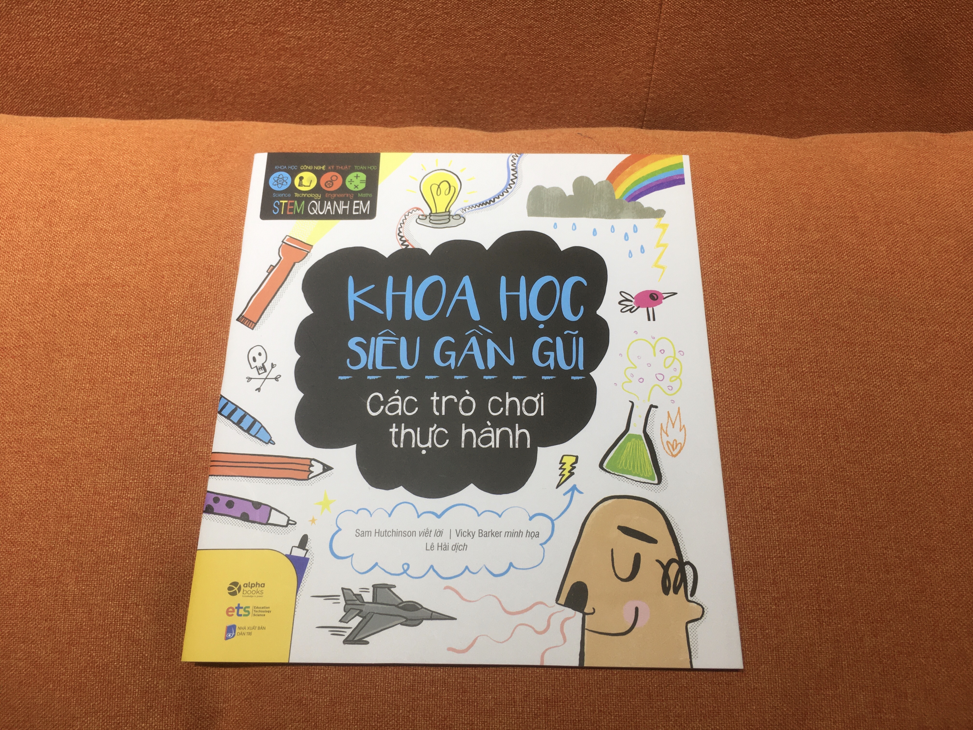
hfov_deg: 61.7
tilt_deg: -63.4
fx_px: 815
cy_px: 365
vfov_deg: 48.2
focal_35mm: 29
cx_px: 486
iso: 40
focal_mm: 4.15
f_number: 2.2
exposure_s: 1/100
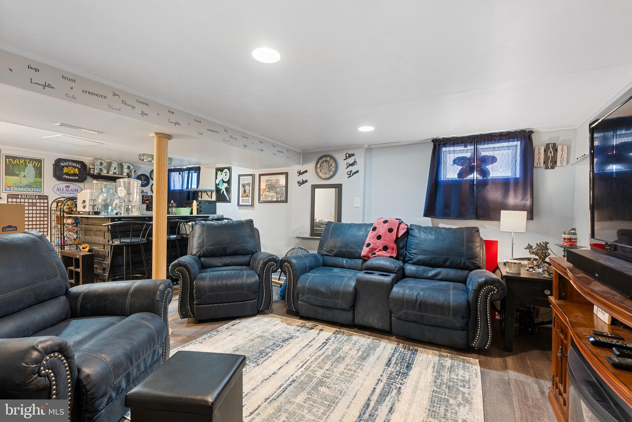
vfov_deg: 73.8
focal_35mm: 16
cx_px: 316
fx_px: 281
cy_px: 211
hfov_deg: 96.7
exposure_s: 3.2
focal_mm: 16
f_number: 7.1
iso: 250
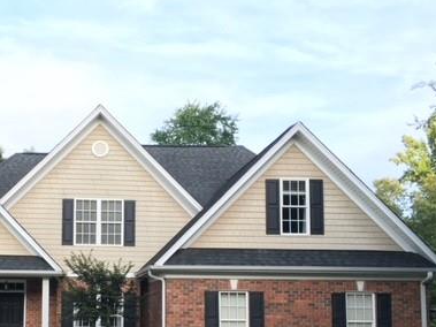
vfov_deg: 29.1
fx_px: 617
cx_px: 109
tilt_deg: +7.0
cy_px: 254
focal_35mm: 49
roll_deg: -0.3
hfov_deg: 37.9
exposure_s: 1/120
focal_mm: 4.15
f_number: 2.2
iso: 40
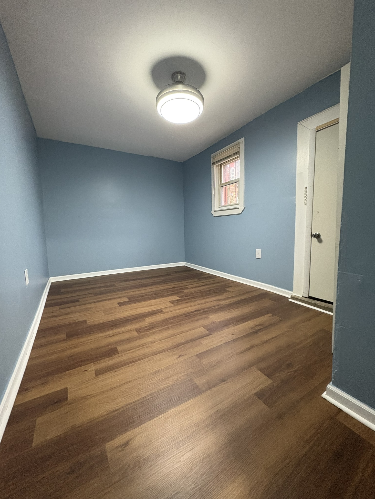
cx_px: 188
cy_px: 250
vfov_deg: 102.1
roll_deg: -0.2
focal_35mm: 14
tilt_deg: -4.9
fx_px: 202
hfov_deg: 85.7
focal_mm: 2.22
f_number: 2.2
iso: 640
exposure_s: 1/40
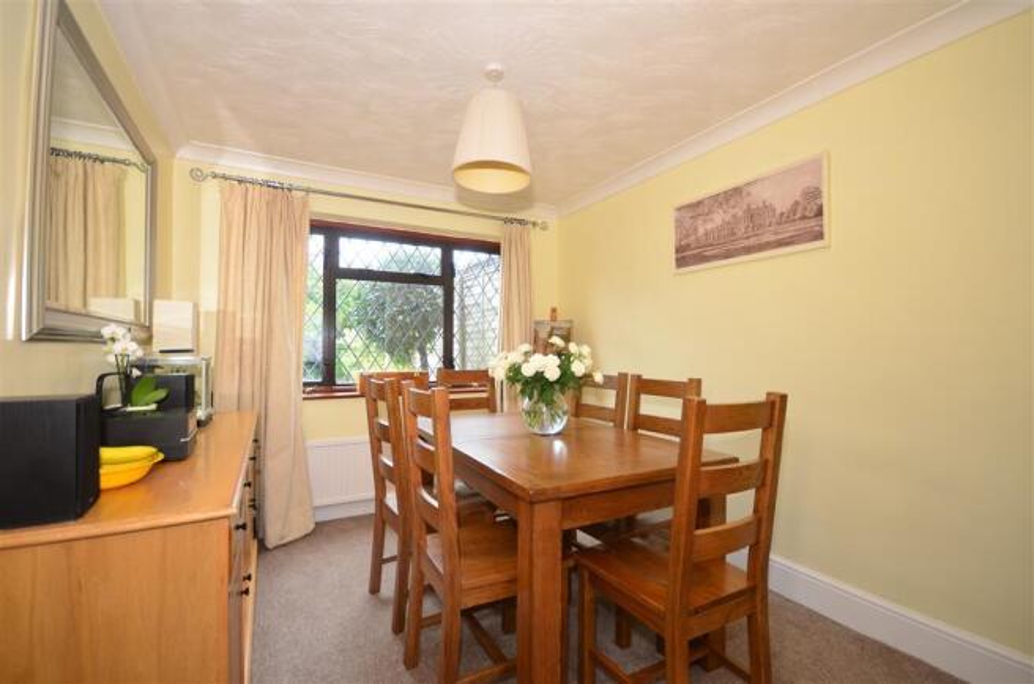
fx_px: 430
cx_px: 517
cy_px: 342
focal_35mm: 15
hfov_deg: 100.5
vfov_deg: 77.0
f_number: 5
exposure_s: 1/10
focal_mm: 10
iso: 200
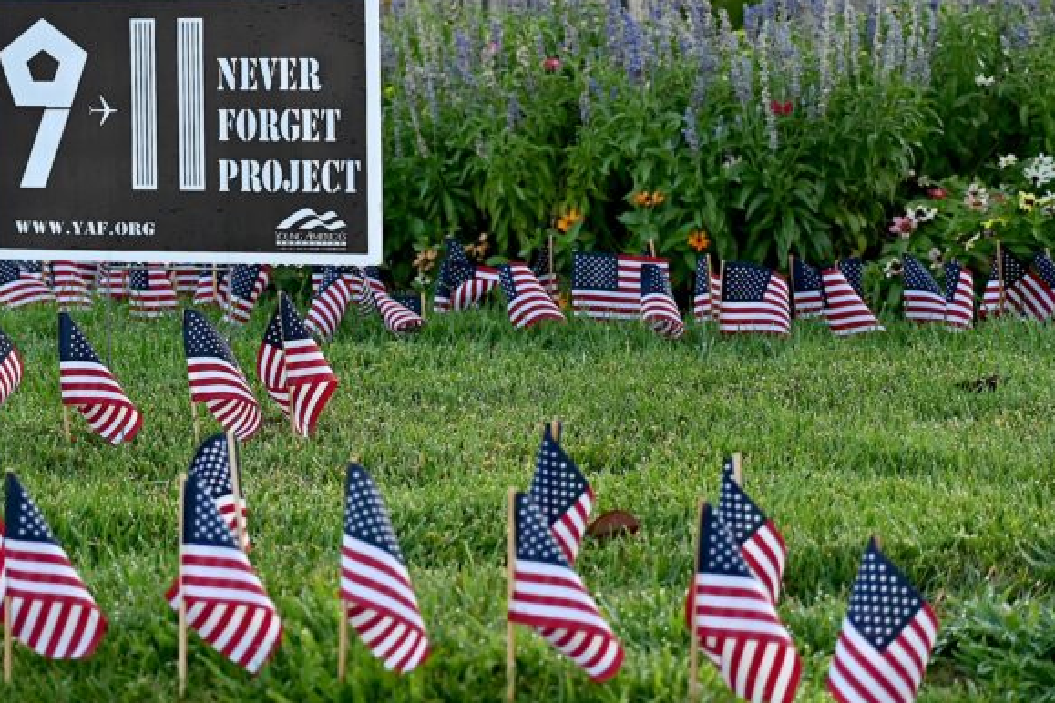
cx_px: 195
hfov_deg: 14.6
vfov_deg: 9.8
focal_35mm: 140
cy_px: 241
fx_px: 4102
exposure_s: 1/250
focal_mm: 54
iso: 220
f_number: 4.5
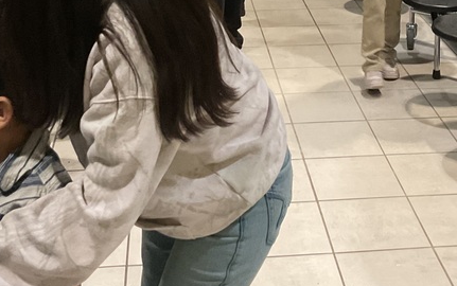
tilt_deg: -9.9
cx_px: 287
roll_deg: -0.5
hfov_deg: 28.1
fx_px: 910
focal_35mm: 73
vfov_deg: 16.7
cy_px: -99
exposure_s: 1/30
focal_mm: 3
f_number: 1.8
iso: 400
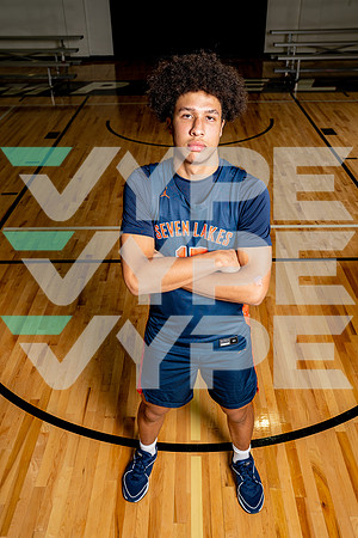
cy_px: 269
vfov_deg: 57.2
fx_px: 492
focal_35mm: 33
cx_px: 179
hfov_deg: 40.0
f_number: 5.6
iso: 250
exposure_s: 1/250
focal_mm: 33
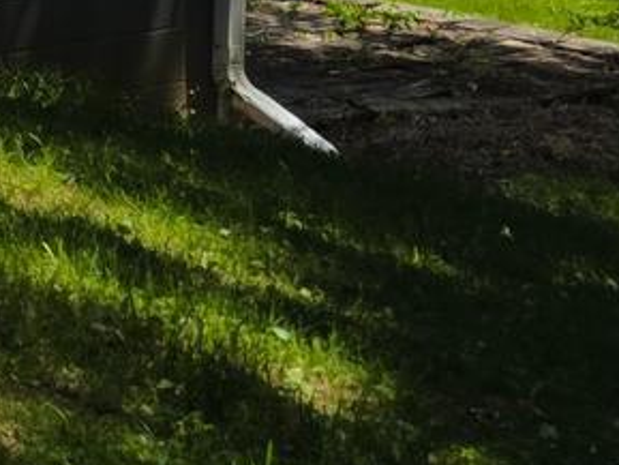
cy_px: -572
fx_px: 2916
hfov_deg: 9.5
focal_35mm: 163
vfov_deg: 8.5
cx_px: -1214
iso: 80
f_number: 1.7
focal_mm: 6.3
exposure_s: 1/5778
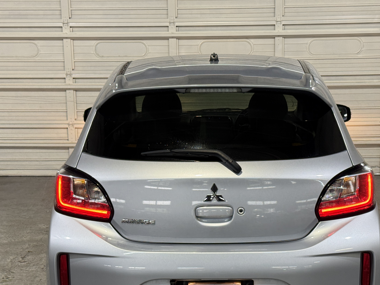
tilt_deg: -11.2
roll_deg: +0.1
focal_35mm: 69
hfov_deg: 28.1
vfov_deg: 21.2
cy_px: 192
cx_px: 211
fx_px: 757
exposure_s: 1/60
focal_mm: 6.76
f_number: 1.78
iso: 64
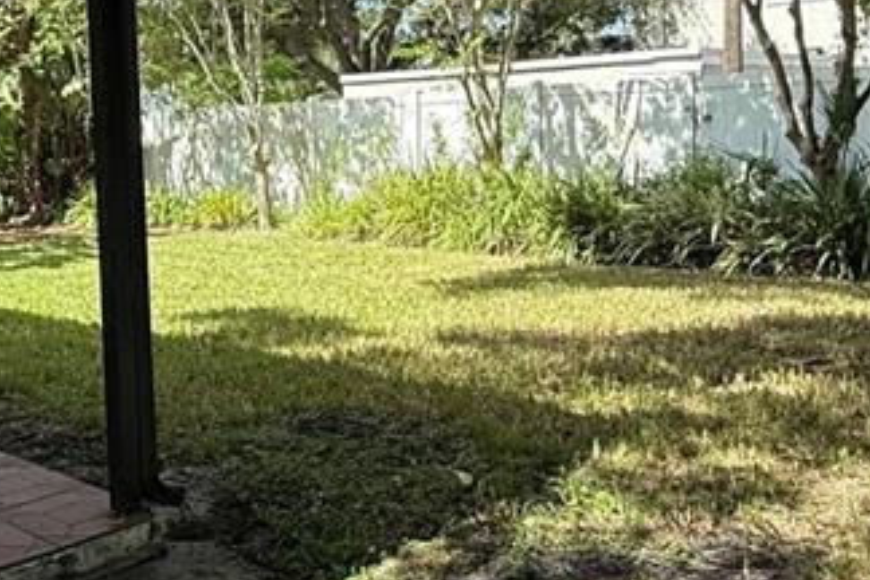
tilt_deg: -3.4
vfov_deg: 29.1
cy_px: 223
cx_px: 172
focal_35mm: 46
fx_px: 1112
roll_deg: +2.3
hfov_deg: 40.9
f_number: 2.2
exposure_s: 1/726
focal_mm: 2.22
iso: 64
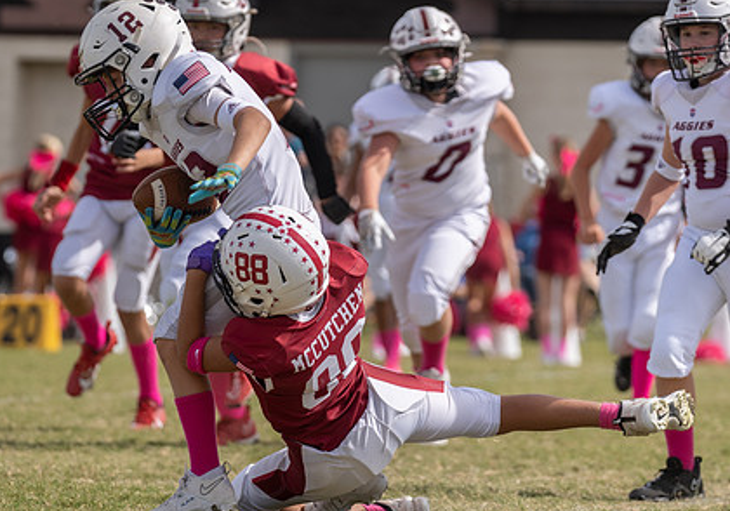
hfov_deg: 5.1
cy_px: 269
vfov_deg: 3.6
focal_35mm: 400
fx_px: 8237
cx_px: 166
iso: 100
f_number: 4
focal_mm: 200
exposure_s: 1/1250
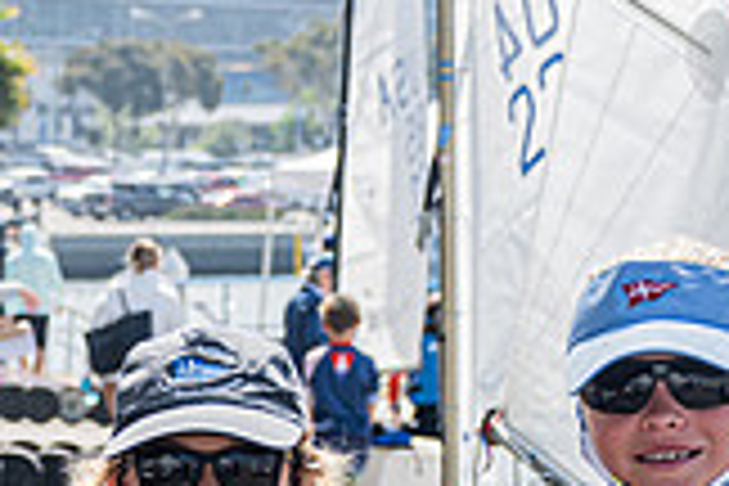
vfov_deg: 6.7
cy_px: 693
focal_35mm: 202
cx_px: -42
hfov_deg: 10.1
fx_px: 4090
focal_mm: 47
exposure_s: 1/640
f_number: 5.3
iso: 250
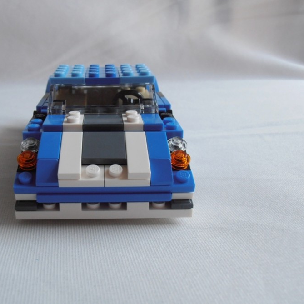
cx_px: 105
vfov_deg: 38.3
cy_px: 151
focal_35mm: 44
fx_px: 437
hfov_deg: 38.0
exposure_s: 1/125
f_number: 3.9
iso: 80
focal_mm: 6.61
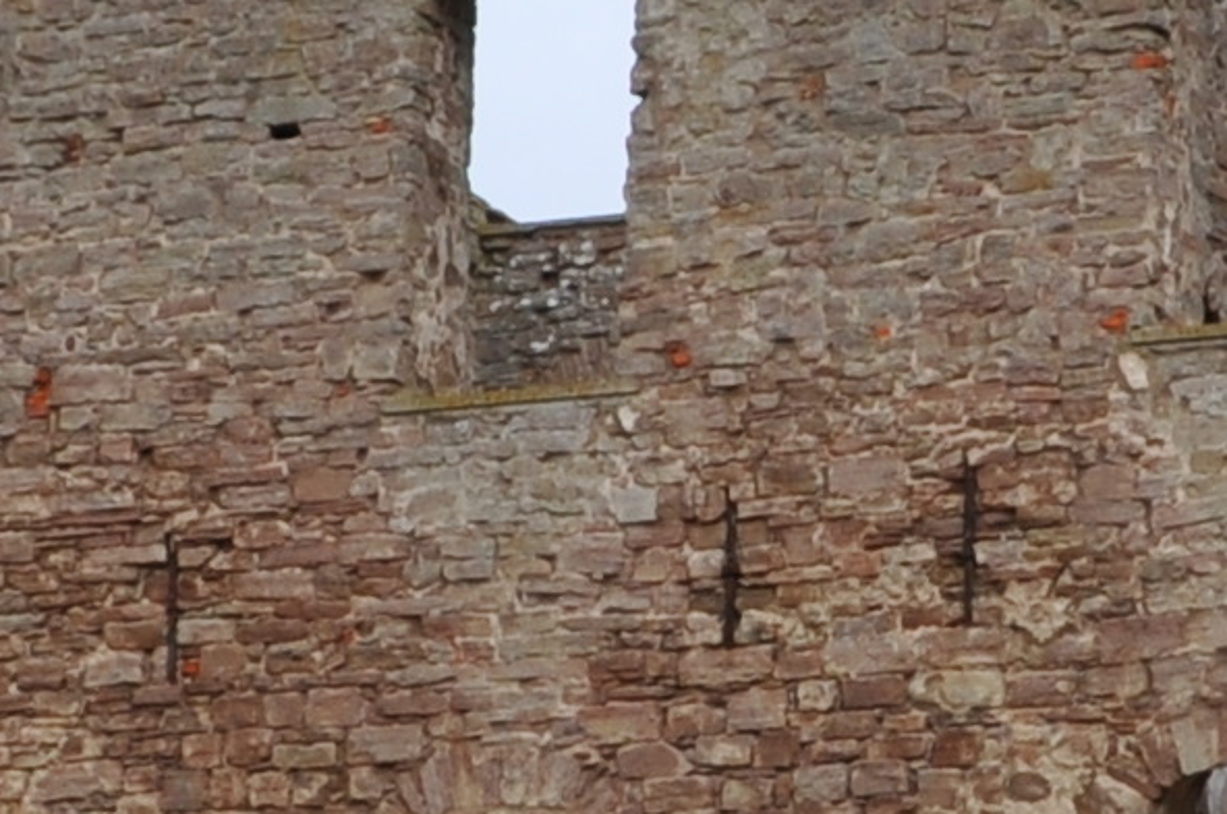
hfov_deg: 8.6
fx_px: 8135
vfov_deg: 5.7
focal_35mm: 239
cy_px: 853
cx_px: 864
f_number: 10
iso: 200
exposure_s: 1/400
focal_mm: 22
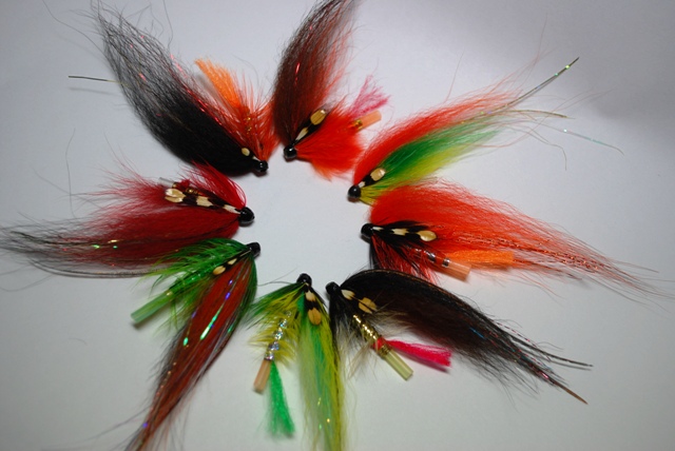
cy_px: 226
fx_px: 844
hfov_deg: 43.6
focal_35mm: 45
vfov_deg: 29.9
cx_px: 338
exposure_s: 1/60
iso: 250
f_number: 4.8
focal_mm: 30
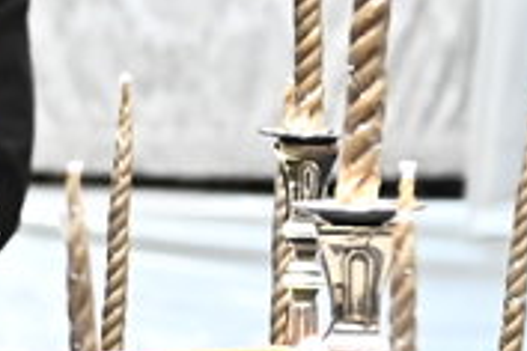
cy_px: 234
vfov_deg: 3.9
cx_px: -250
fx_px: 5109
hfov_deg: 5.8
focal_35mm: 349
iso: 3200
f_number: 3.2
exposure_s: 1/200
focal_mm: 44
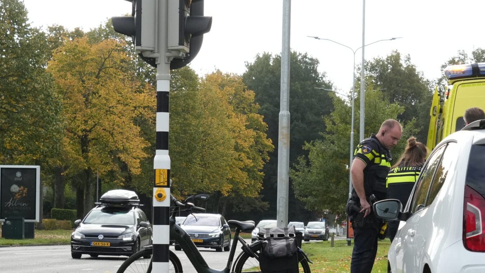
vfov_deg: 9.1
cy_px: 212
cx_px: 304
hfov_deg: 16.1
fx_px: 1711
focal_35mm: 133
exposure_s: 1/1600
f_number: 8
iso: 2000
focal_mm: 58
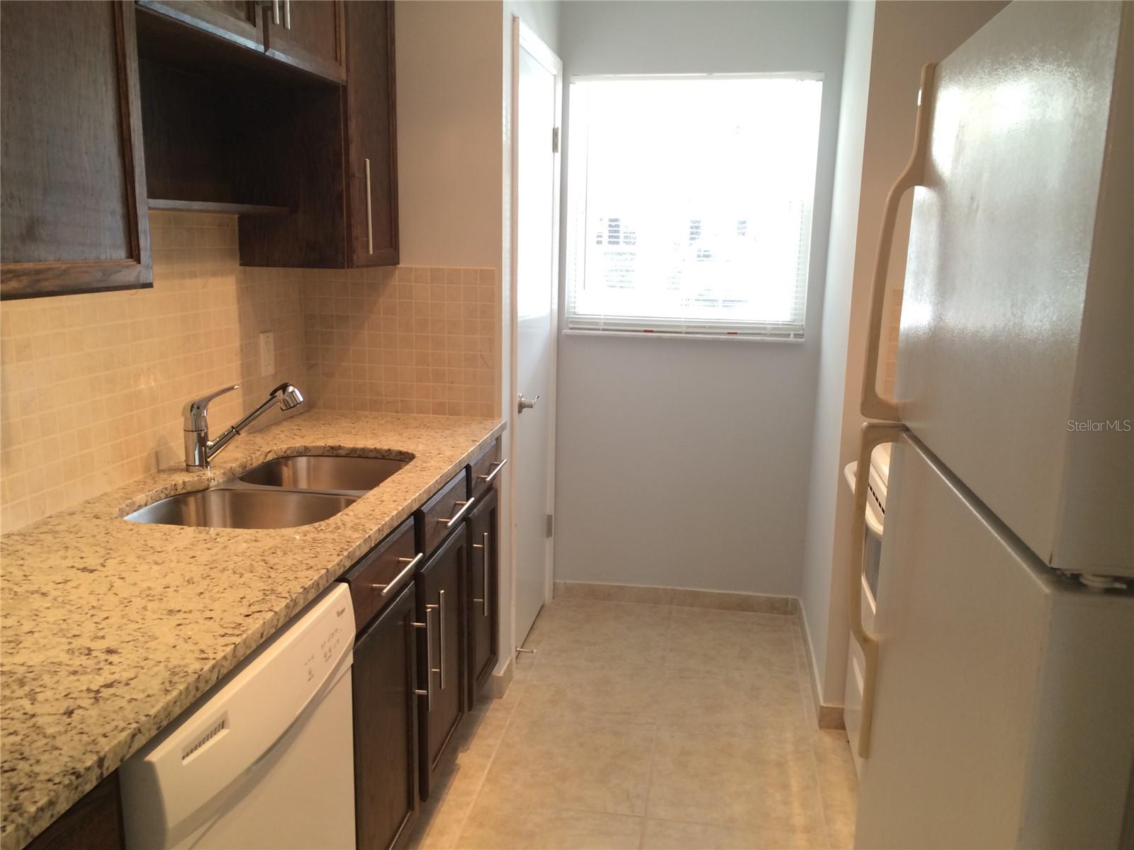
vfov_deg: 48.2
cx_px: 567
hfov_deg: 61.7
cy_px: 425
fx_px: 950
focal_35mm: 29
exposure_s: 1/30
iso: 80
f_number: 2.2
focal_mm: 4.15
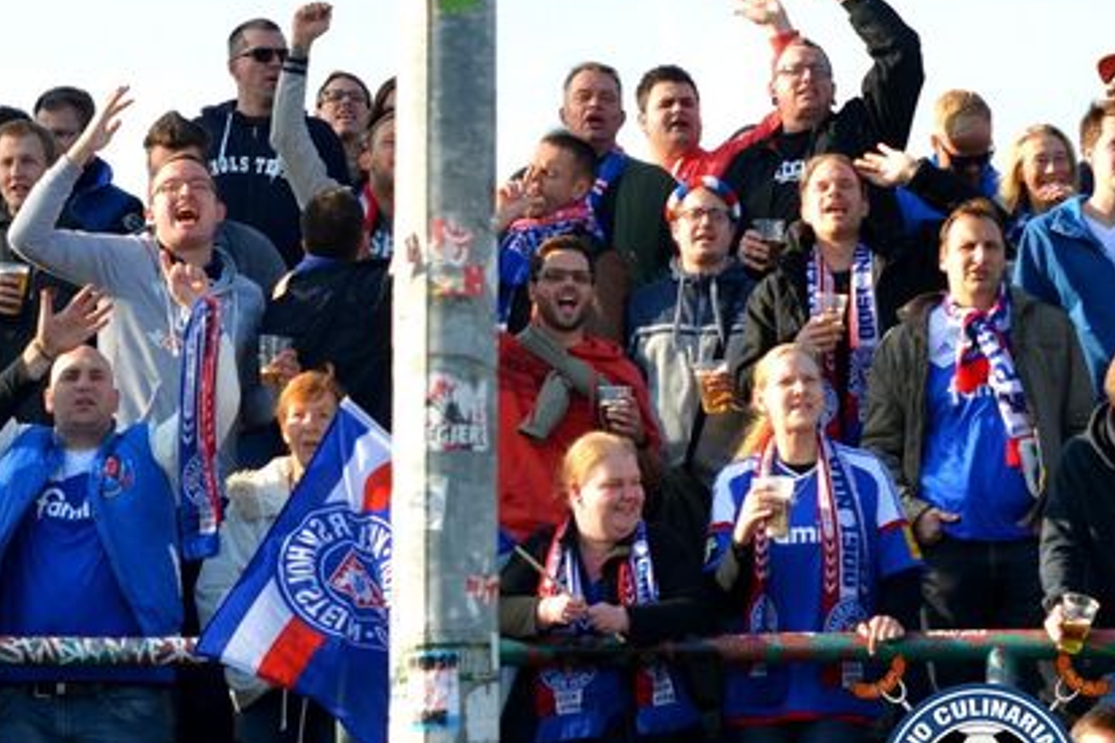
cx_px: 391
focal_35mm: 145
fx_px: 4489
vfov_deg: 9.5
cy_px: 430
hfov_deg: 14.1
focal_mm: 70
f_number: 4.5
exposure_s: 1/1250
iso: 400
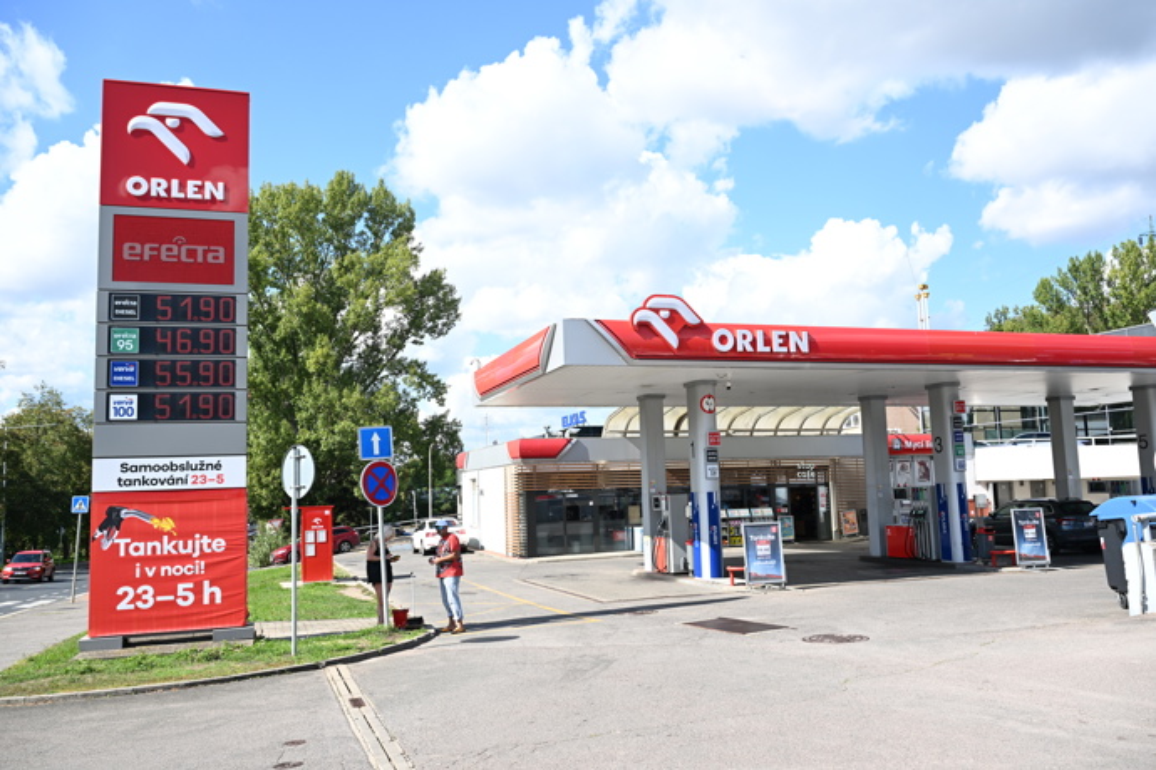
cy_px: 385
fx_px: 931
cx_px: 578
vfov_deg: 45.0
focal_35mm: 29
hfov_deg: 63.7
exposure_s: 1/200
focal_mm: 29
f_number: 7.1
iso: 125
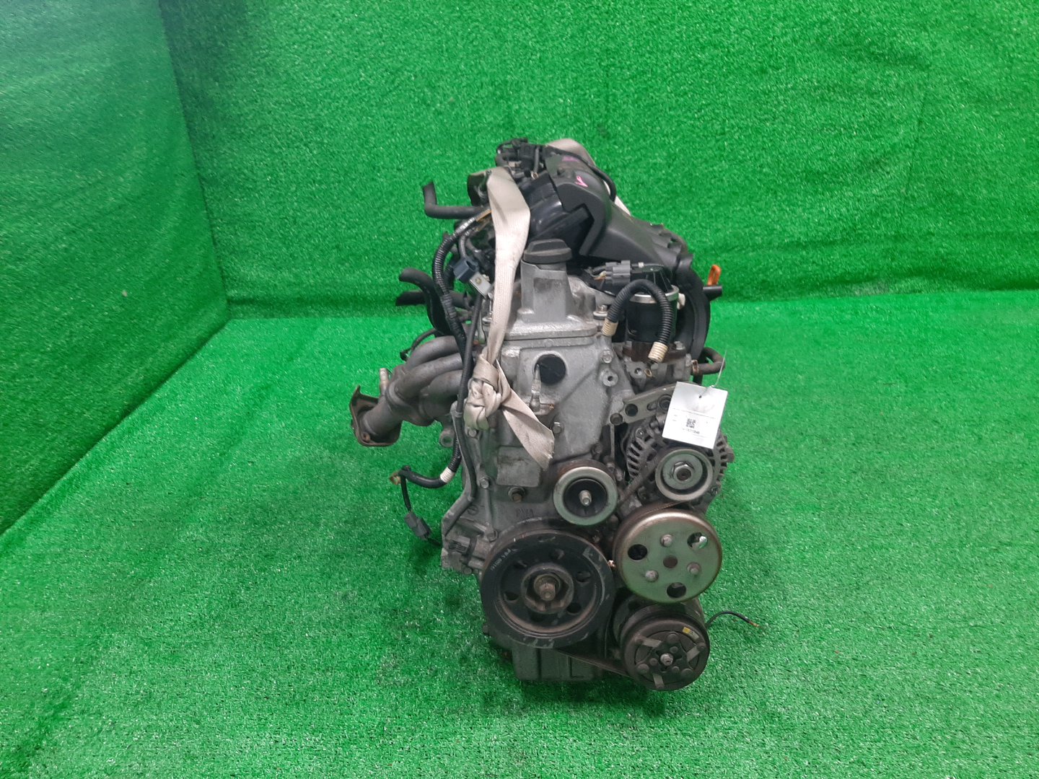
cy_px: 390
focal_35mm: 26
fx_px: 780
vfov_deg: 53.1
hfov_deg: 67.3
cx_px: 520
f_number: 1.7
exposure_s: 1/50
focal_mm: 3.93
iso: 141
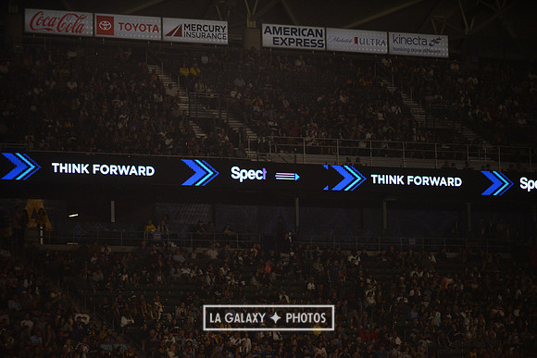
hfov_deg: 11.4
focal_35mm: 180
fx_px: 2686
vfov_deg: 7.6
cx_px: 268
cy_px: 179
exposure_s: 1/3200
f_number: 2.8
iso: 1600
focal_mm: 180
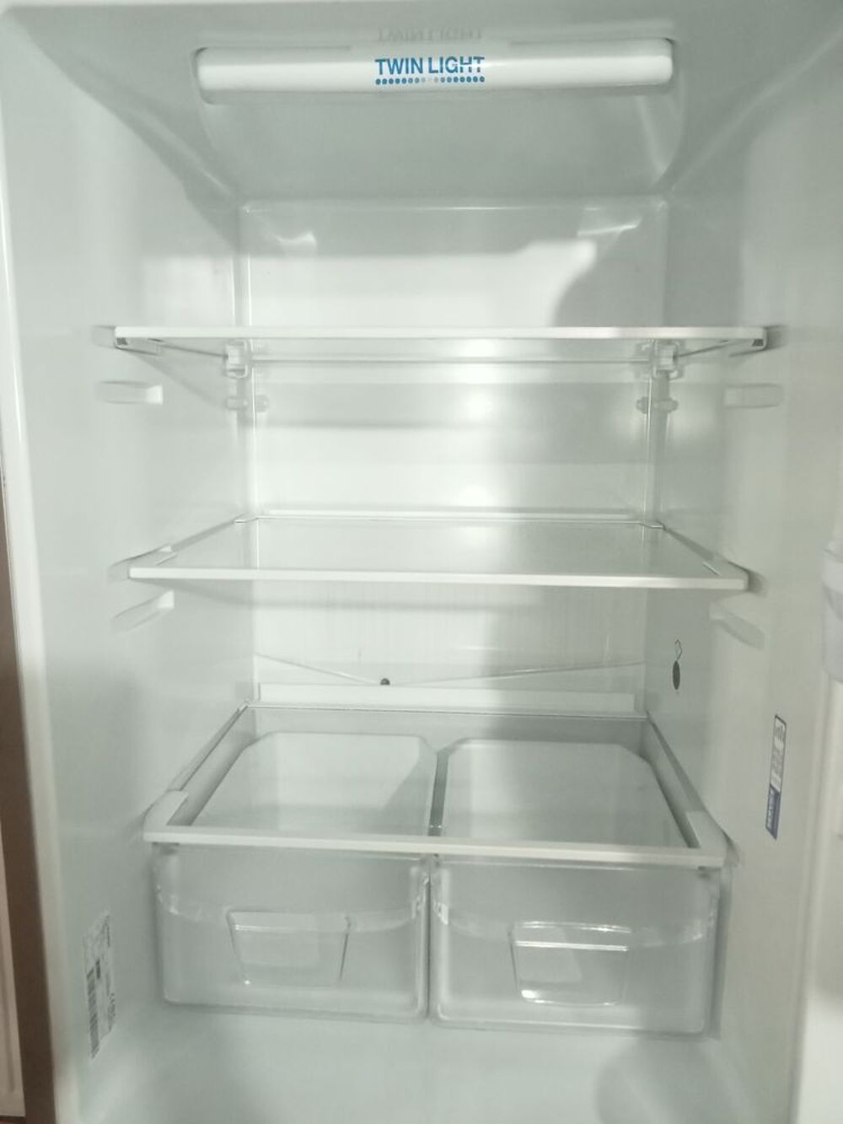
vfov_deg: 63.4
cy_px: 562
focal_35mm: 28
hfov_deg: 49.8
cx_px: 422
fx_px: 909
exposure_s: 1/25
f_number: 2.2
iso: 1362
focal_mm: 3.46
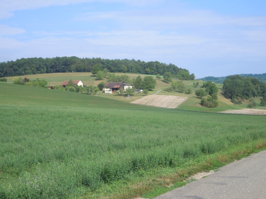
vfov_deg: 27.0
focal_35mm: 54
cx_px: 133
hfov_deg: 35.5
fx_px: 415
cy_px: 100
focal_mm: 9.6
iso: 100
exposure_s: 1/800
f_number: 3.7
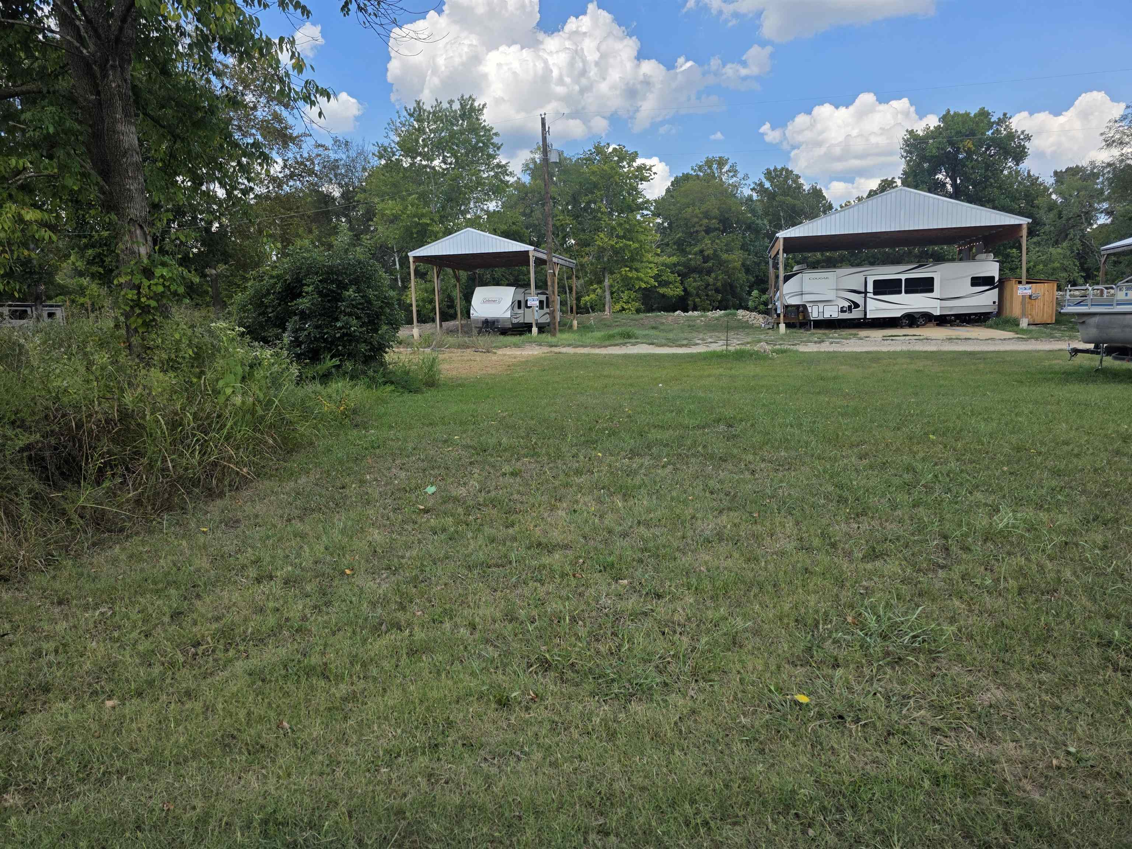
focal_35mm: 23
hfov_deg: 73.9
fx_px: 752
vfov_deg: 58.9
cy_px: 424
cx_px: 566
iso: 80
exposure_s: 1/4650
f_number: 1.7
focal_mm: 6.3
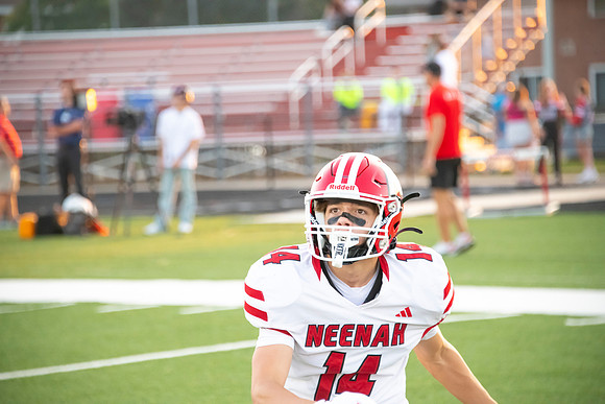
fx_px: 3362
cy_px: 202
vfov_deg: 6.9
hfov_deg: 10.3
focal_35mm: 200
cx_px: 302
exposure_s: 1/800
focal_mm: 200
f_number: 5.6
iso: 4000
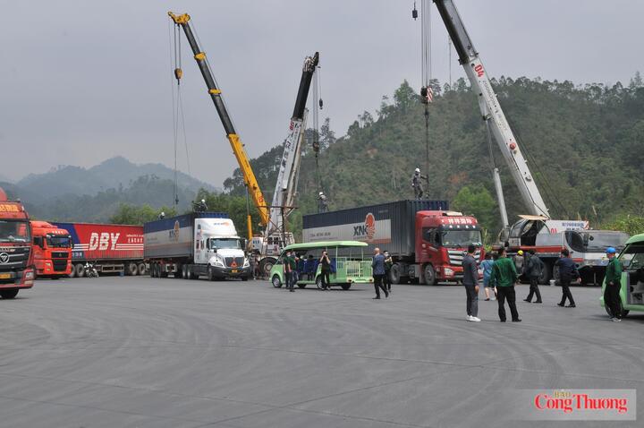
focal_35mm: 52
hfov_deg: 37.9
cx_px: 322
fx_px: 938
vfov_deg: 25.7
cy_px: 214
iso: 320
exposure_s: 1/500
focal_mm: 35
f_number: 11
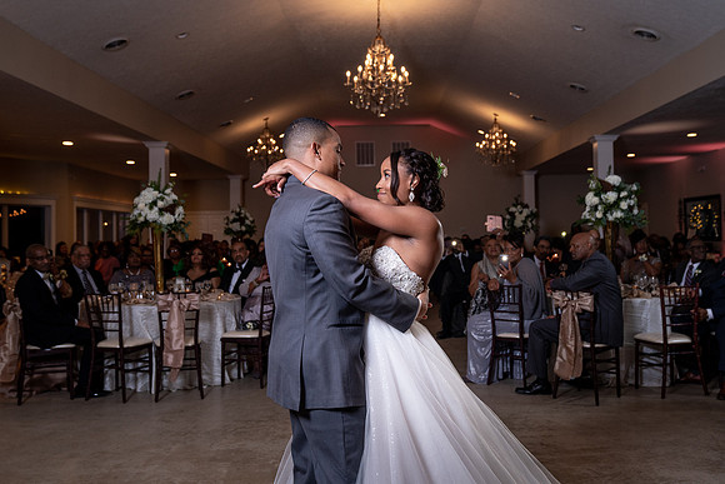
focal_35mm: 35
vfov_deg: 38.0
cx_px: 373
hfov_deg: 54.6
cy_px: 233
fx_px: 702
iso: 800
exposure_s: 1/200
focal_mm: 33
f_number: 4
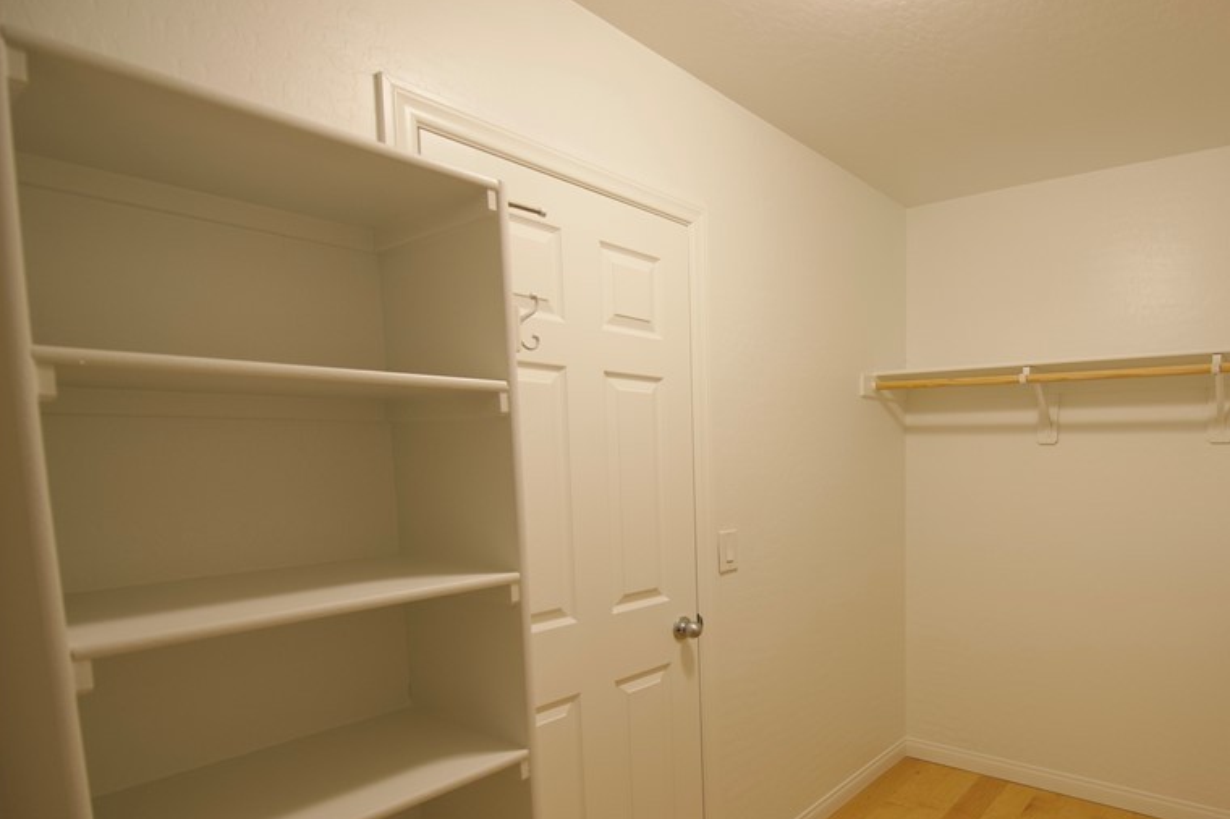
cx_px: 865
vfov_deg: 60.8
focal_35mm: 20
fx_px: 683
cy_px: 524
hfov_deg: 79.8
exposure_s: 1/60
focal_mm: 14
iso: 640
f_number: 4
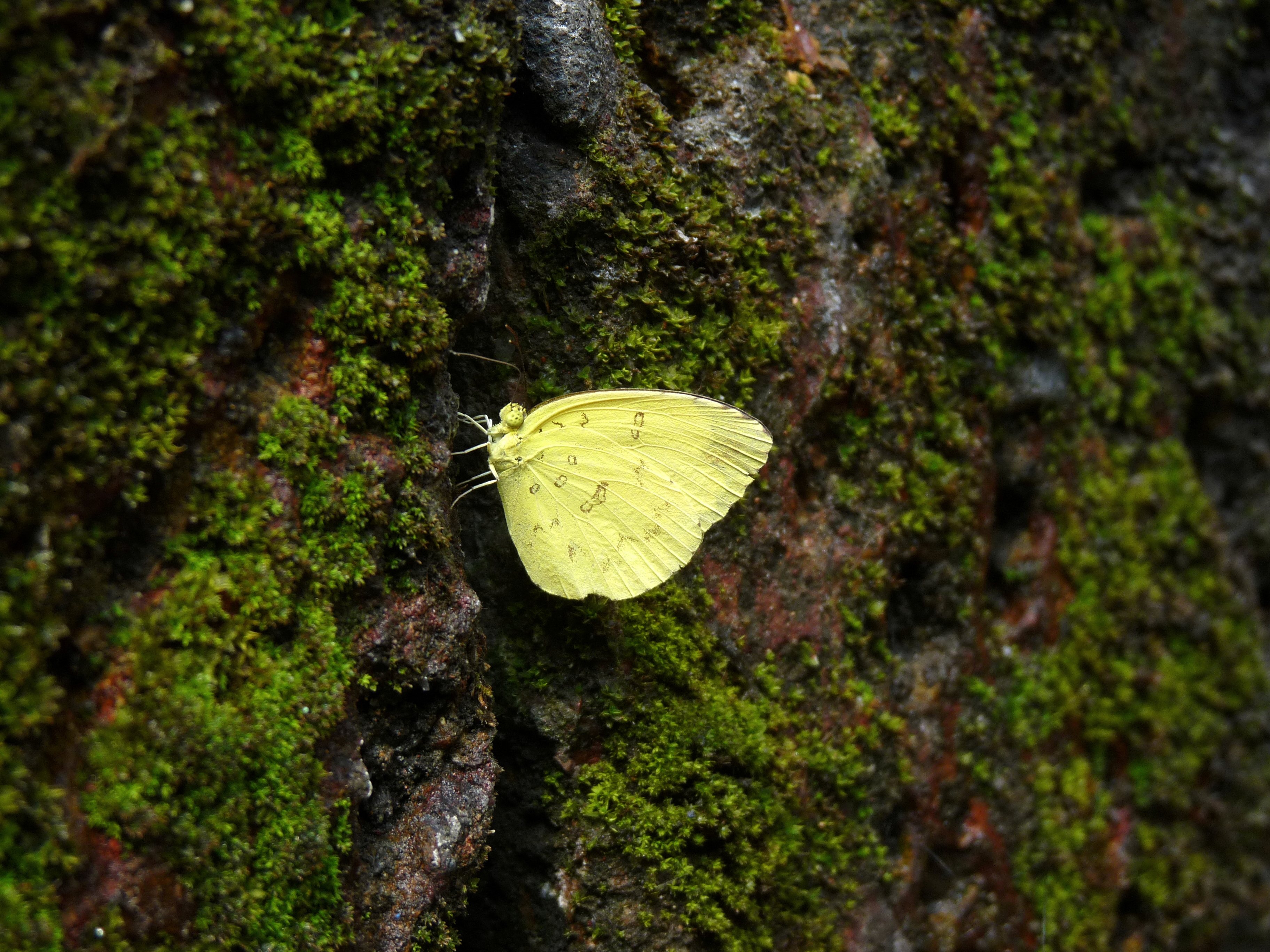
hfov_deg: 12.8
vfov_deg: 9.6
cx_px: 635
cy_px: 476
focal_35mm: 154
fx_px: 5650
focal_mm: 15.5
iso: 100
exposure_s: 1/200
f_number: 3.4
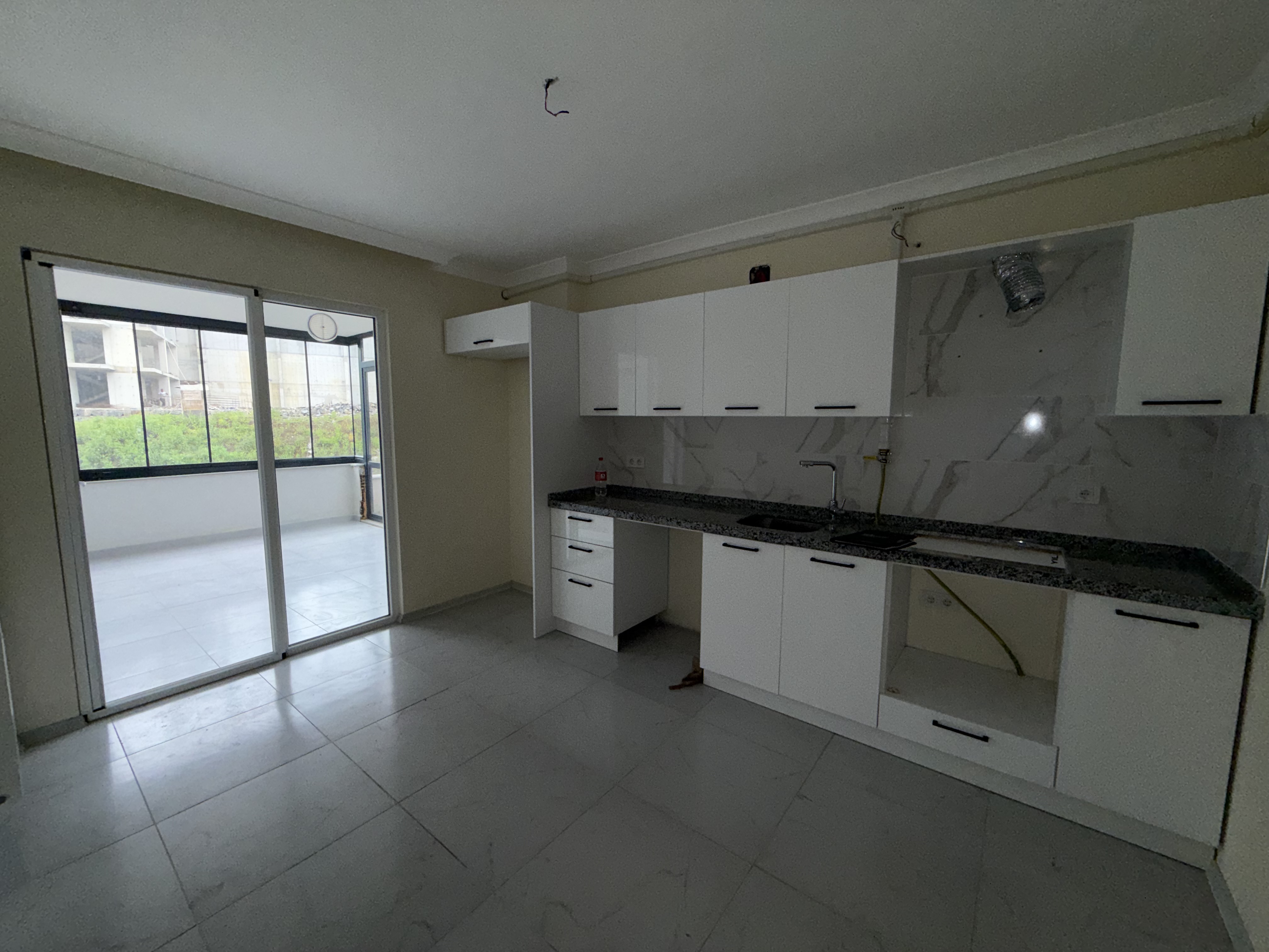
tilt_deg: -5.5
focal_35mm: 14
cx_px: 634
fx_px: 513
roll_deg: +0.0
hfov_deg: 102.1
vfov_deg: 85.7
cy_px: 476
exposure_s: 1/122
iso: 64
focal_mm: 2.22
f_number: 2.2
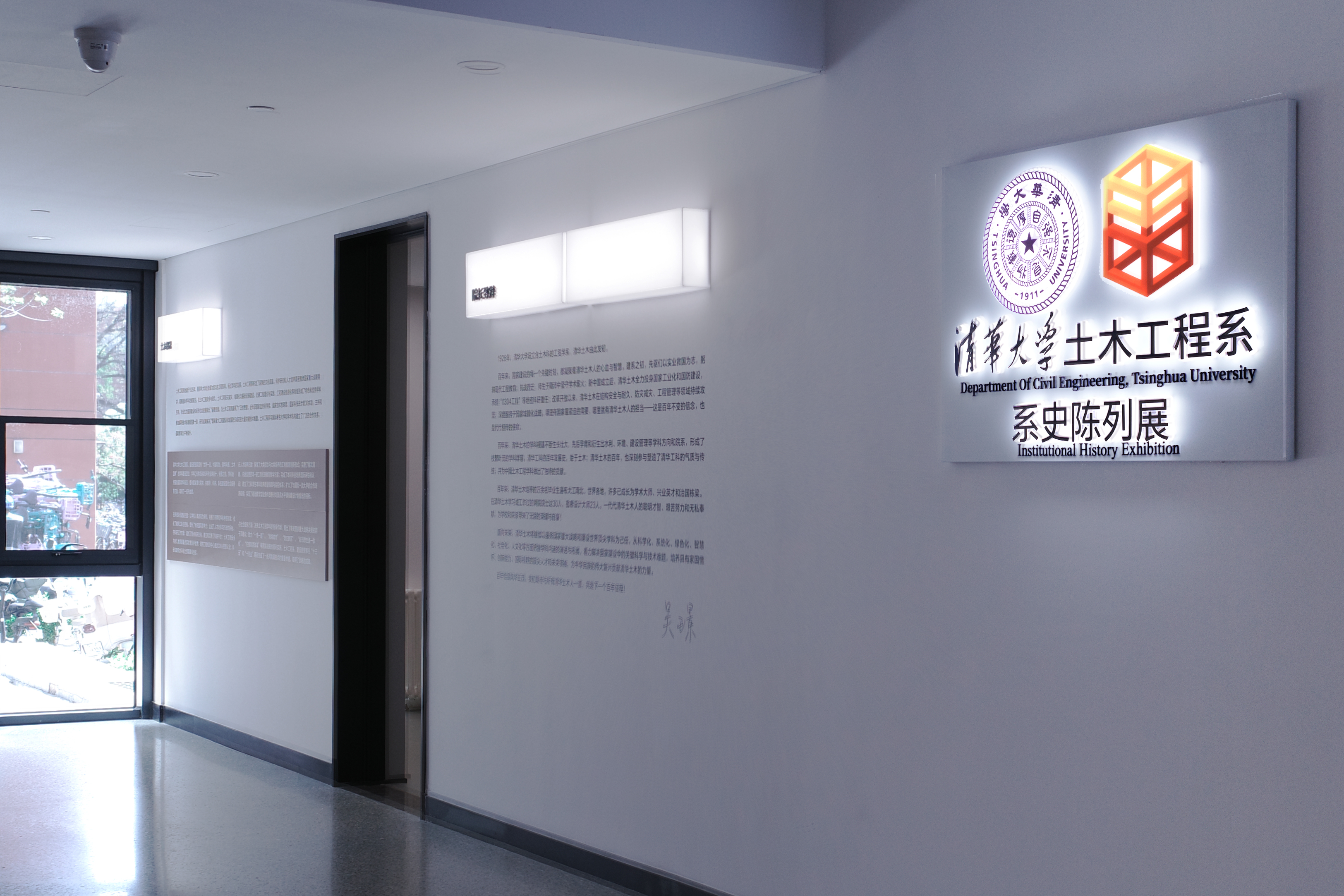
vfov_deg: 27.0
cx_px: 672
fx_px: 1867
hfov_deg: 39.6
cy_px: 448
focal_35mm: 50
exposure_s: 1/100
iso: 100
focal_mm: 18.3
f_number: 2.8
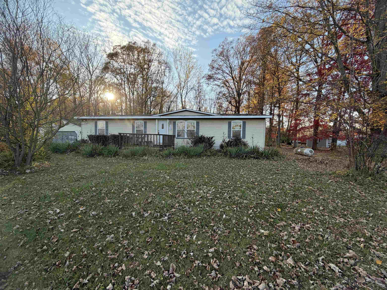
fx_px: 157
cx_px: 194
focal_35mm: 14
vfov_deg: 85.7
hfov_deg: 102.1
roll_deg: -1.1
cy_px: 145
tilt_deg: -3.2
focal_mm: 2.22
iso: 64
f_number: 2.2
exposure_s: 1/408
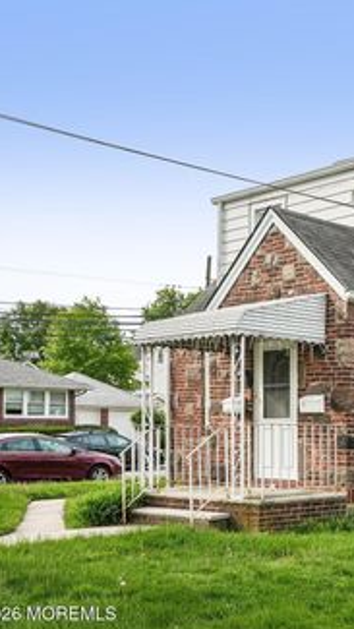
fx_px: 847
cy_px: 320
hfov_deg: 21.5
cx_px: 449
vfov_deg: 40.7
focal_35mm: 51
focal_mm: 31.5
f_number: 8
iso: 100
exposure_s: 1/125
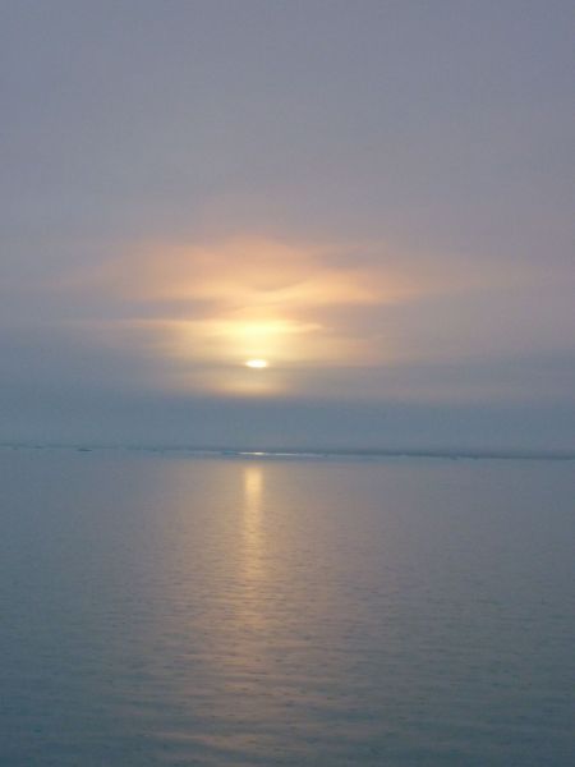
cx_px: 288
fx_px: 1728
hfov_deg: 18.9
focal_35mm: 78
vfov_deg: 25.0
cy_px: 384
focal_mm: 12.8
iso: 320
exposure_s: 1/320
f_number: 4.2
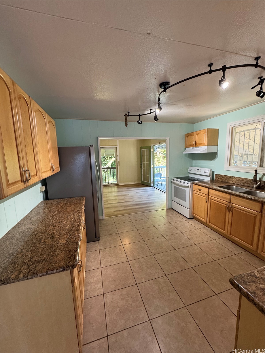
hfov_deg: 85.7
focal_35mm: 14
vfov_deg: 102.1
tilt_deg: -8.3
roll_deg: +1.2
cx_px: 132
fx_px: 143
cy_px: 176
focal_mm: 2.22
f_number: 2.2
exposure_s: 1/60
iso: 250
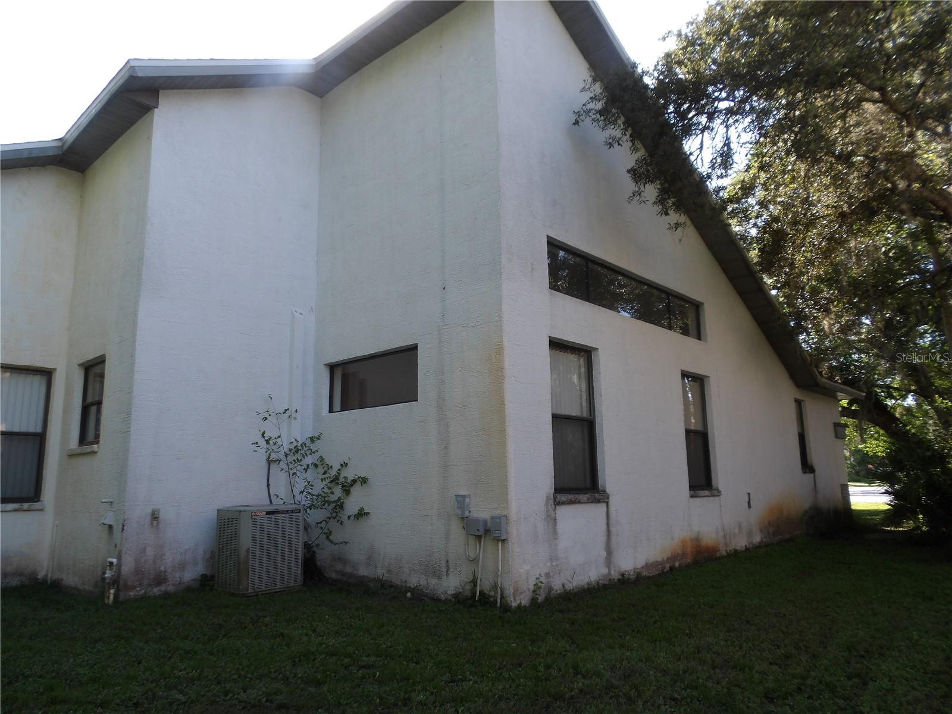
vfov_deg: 58.9
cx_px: 476
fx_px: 633
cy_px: 357
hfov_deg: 73.9
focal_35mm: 23
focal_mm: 4.2
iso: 100
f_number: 4.1
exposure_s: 1/130
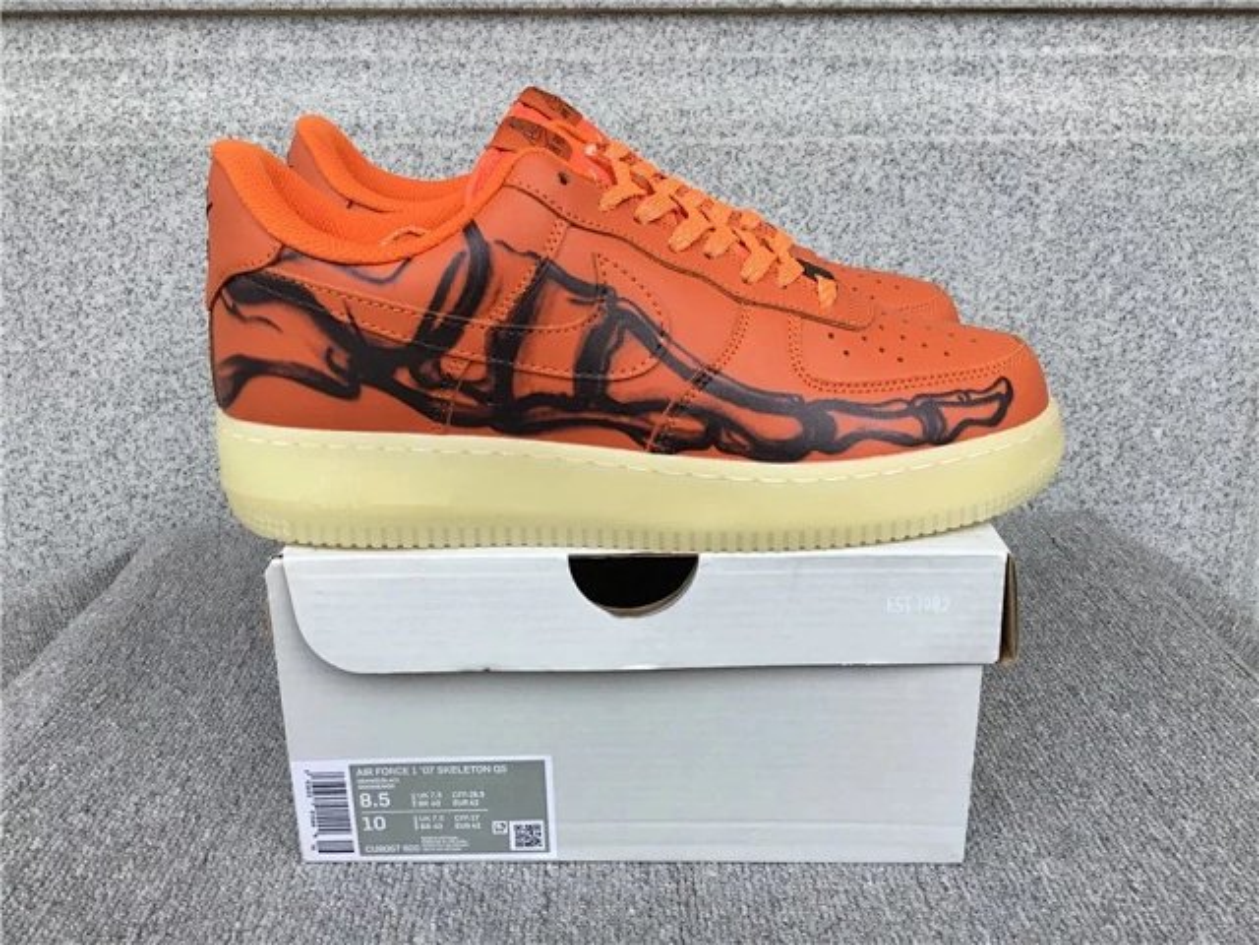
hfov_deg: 58.4
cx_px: 630
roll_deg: +0.8
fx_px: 1127
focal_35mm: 31
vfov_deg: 45.4
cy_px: 472
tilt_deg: -18.3
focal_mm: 3.3
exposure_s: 1/297
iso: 25
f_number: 2.4
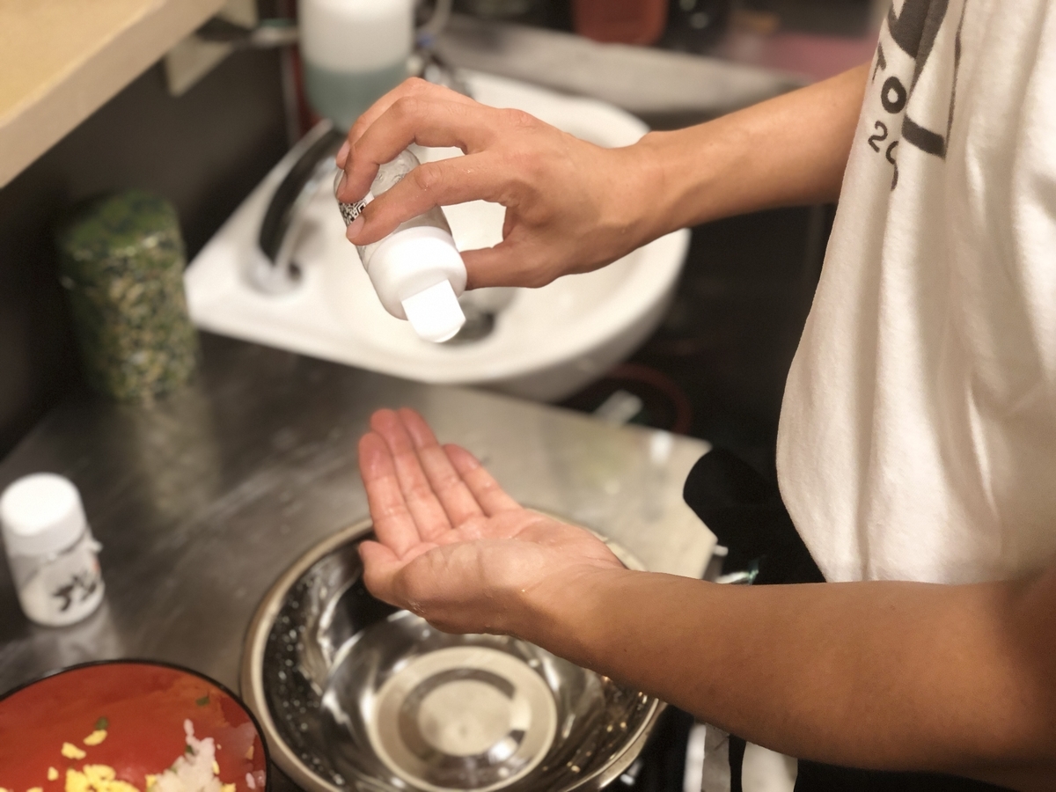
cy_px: 396
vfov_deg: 28.0
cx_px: 528
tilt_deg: -38.9
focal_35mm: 52
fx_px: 1586
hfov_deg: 36.8
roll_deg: +0.4
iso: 125
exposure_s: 1/33
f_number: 2.4
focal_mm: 6
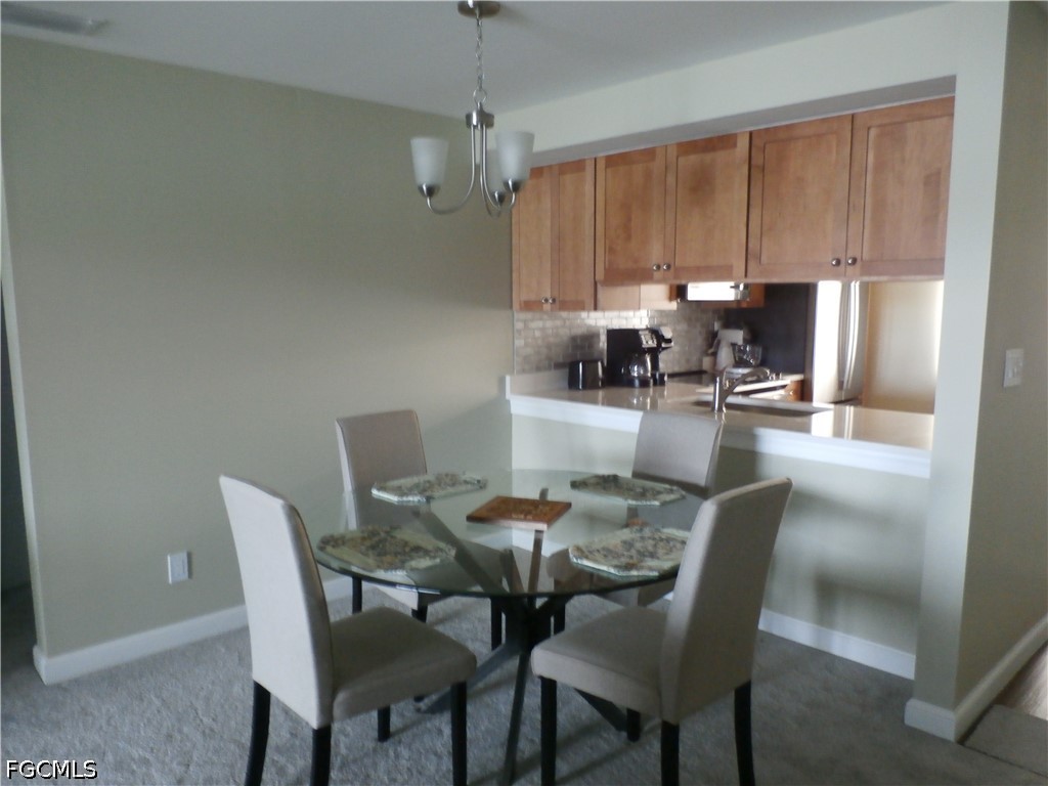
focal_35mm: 25
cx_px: 524
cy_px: 393
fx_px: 757
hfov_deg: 69.4
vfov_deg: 54.9
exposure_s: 1/13
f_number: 3
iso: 400
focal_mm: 4.5
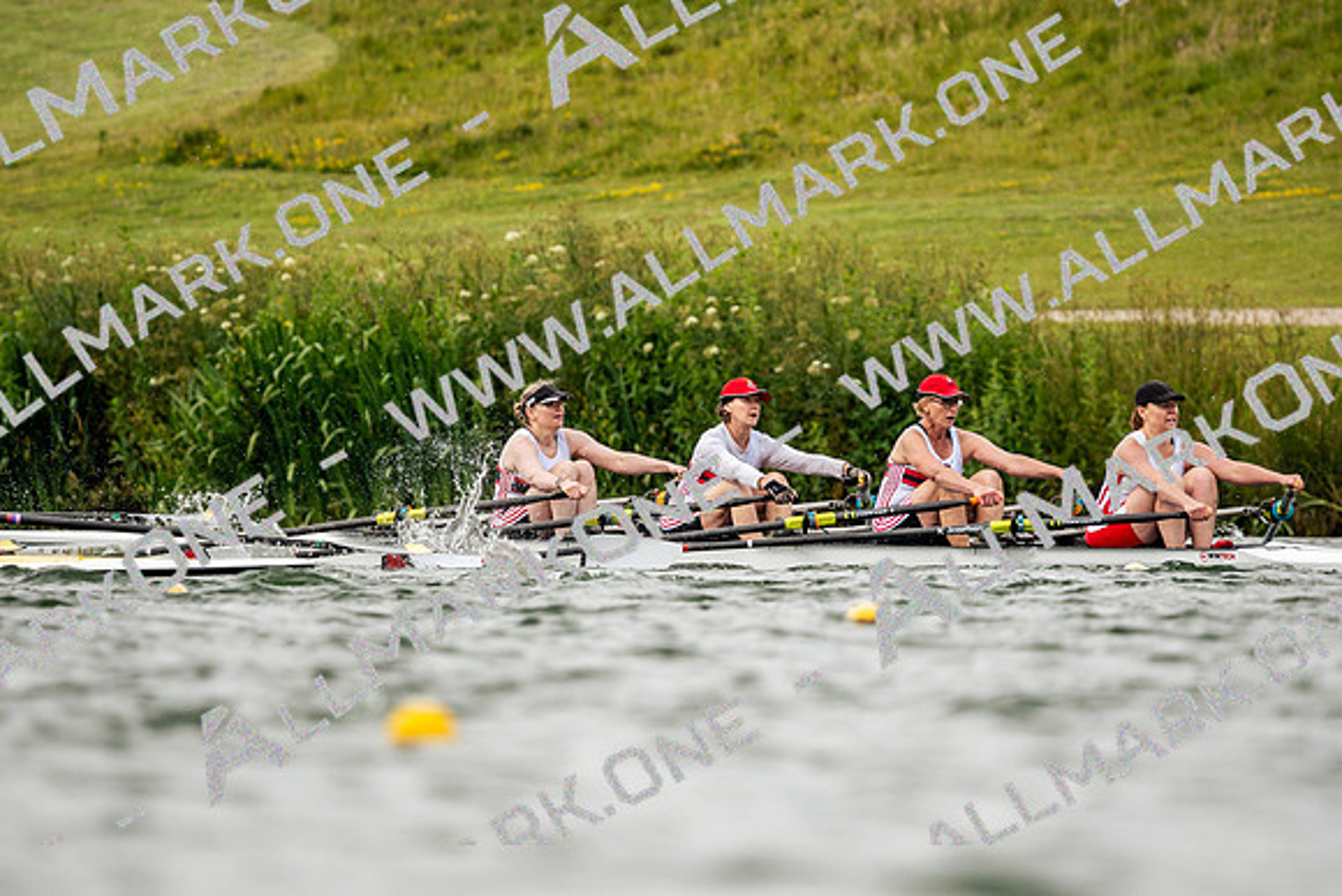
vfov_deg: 1.5
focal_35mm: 900
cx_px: 671
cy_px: 448
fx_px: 33556
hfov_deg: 2.3
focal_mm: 600
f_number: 6.3
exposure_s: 1/2000
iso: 500
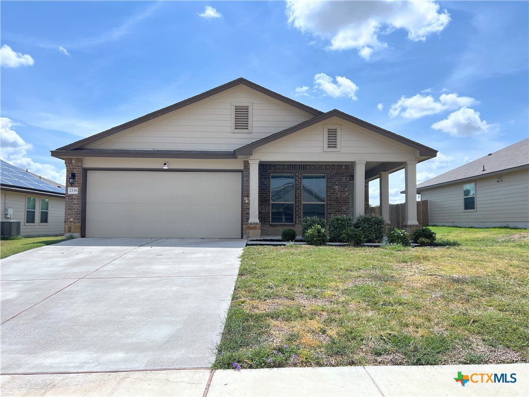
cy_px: 198
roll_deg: -0.6
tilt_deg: +2.0
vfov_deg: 53.1
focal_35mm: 26
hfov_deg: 67.3
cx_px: 264
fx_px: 397
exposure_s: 1/3704
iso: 50
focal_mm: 5.7
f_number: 1.5
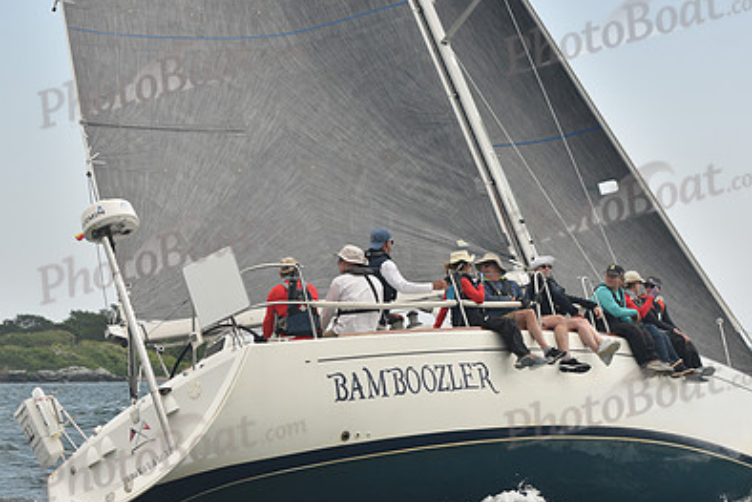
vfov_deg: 13.3
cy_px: 327
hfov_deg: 19.8
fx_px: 2152
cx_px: 407
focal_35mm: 103
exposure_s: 1/500
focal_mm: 70
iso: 250
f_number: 4.5
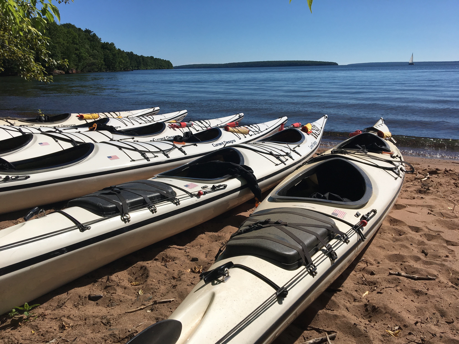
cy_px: 172
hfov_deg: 61.7
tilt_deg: -14.1
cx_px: 230
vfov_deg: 48.2
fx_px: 385
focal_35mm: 29
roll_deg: +0.5
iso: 25
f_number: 2.2
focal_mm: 4.15
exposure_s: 1/4525
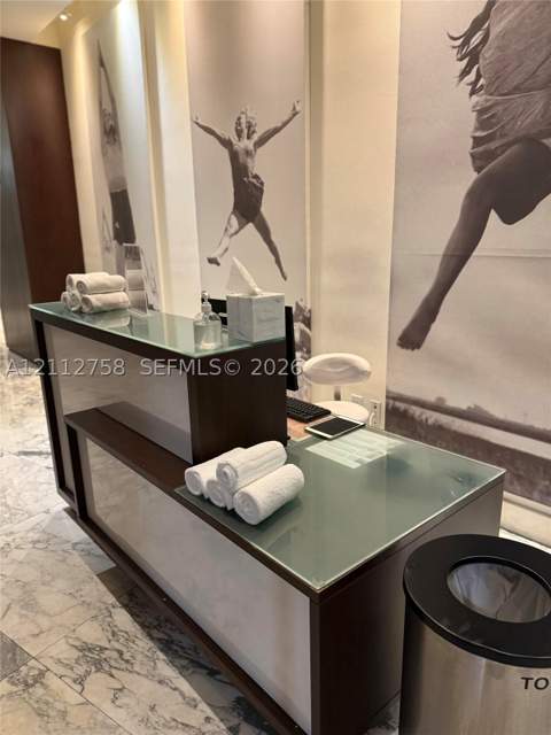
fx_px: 509
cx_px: 276
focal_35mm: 24
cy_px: 368
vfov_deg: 71.6
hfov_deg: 56.8
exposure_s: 1/60
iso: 400
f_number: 1.78
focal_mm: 6.76
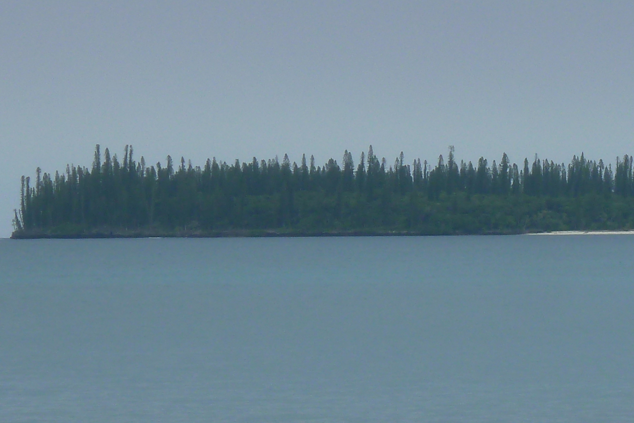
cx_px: 658
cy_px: 263
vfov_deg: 3.9
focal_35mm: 350
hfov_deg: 5.9
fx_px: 6165
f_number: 4.5
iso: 80
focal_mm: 22.5
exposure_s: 1/200
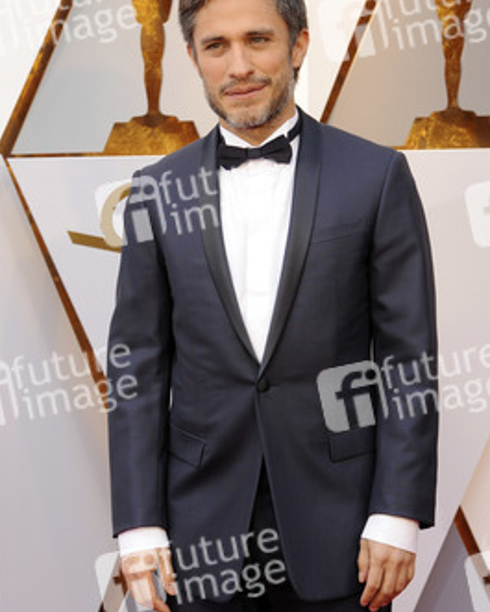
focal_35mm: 127
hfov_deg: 12.2
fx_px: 2301
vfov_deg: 15.1
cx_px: 245
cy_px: 296
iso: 1000
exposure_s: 1/250
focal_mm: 112
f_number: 7.1
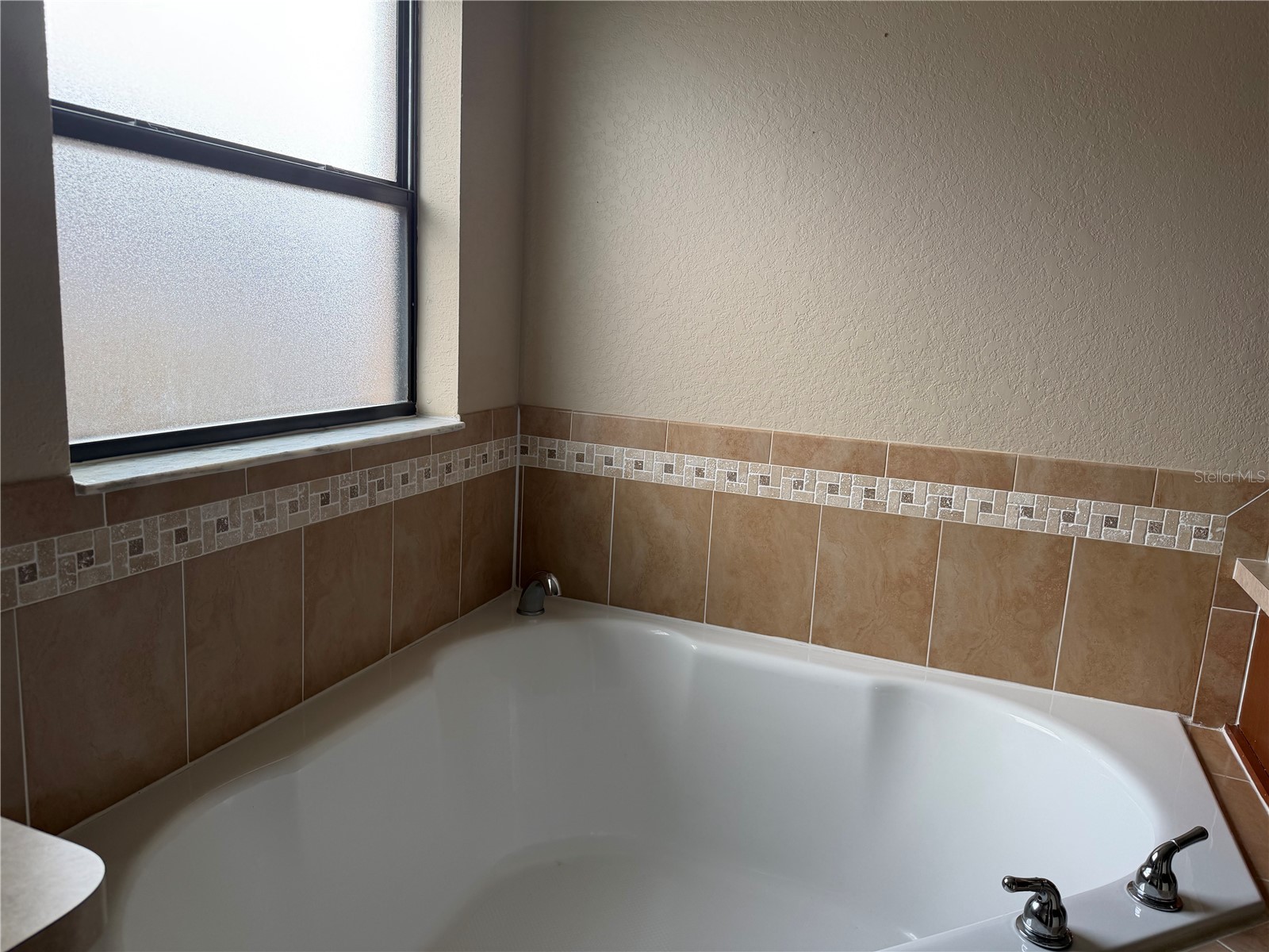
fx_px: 880
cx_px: 634
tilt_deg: -10.1
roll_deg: -2.6
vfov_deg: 56.8
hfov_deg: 71.6
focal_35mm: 24
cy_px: 476
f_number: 1.78
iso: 80
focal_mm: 6.76
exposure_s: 1/203
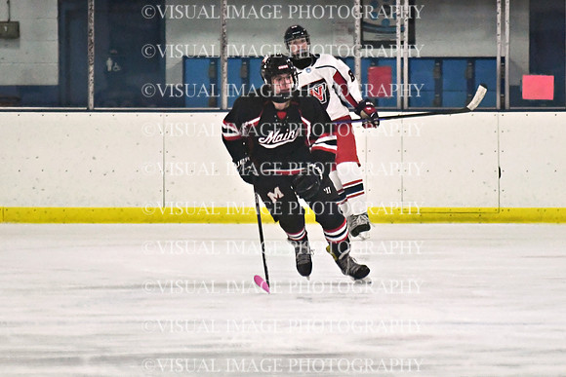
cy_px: 188
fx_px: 6290
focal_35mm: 400
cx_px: 283
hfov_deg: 5.2
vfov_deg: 3.4
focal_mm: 200
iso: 6400
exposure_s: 1/1600
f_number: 2.8
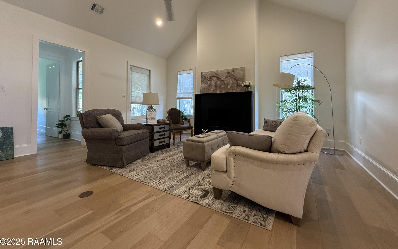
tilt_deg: +0.7
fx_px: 163
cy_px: 104
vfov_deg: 74.3
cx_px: 200
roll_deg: -0.5
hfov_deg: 101.5
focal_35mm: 15
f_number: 2.2
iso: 250
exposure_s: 1/60
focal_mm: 2.22
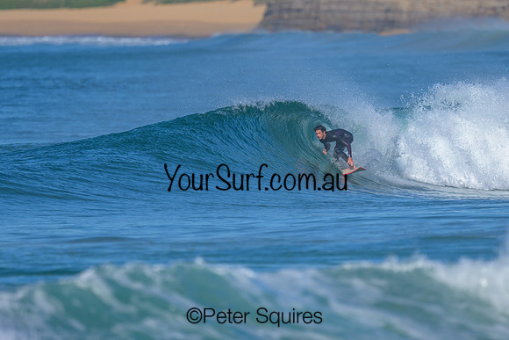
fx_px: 15563
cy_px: 142
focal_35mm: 1101
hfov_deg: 1.9
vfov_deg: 1.3
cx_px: 253
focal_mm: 800
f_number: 6.3
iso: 200
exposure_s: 1/2000
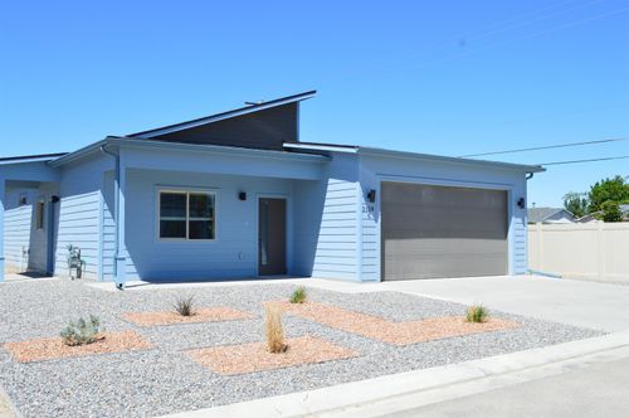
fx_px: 628
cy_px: 209
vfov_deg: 36.8
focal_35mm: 36
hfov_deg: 53.2
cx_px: 314
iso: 400
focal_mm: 24
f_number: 11
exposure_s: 1/320
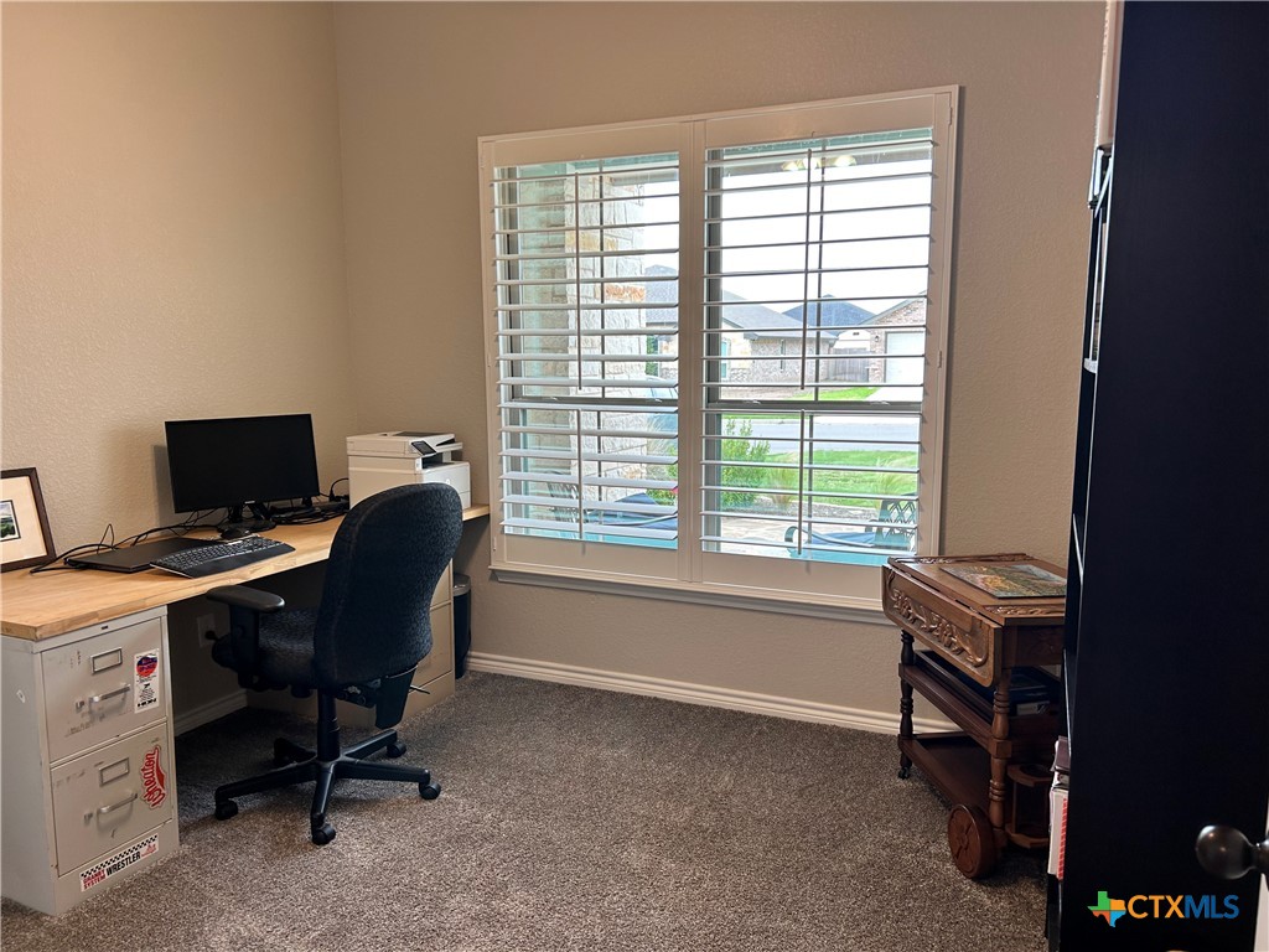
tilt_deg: -8.1
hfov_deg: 67.3
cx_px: 634
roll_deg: +0.9
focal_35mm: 26
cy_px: 476
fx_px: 953
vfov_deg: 53.1
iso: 64
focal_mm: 5.7
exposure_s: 1/120
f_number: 1.5
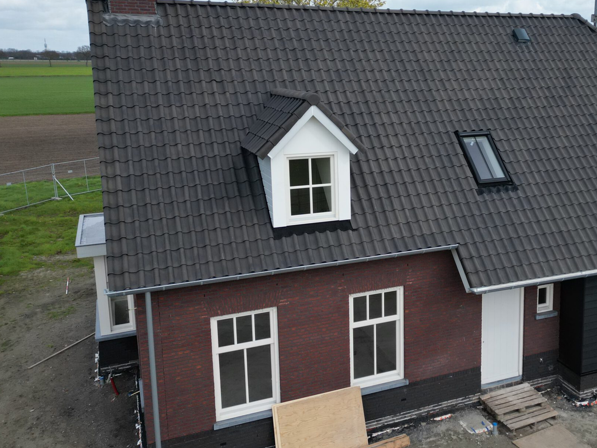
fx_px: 655
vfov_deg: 37.6
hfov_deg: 47.6
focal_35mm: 38
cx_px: 429
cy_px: 190
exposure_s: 1/3000
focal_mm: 6.72
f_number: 1.7
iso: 160
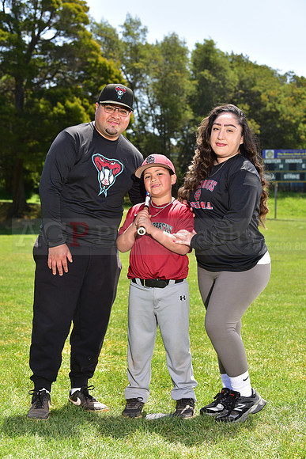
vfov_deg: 28.8
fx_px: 892
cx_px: 153
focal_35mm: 70
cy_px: 230
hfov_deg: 19.5
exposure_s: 1/200
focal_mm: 70
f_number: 5.6
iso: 80
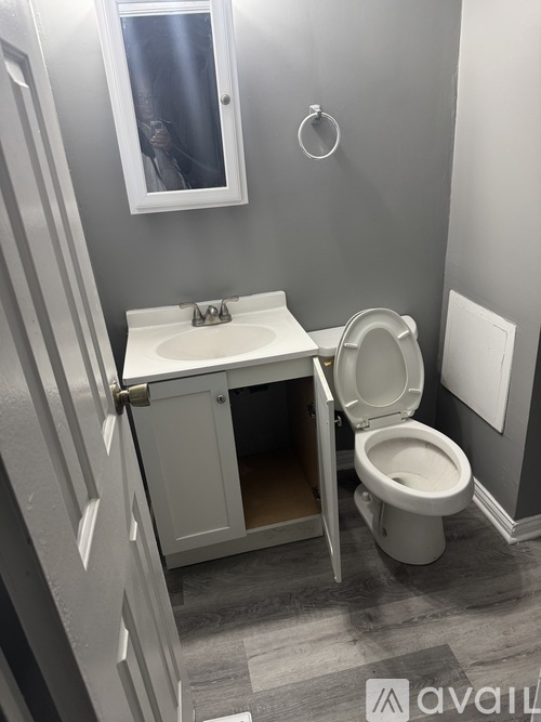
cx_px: 270
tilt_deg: -24.3
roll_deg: +5.9
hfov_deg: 56.8
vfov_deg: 71.6
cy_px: 361
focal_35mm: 24
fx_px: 500
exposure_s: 1/60
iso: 320
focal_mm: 6.76
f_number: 1.78
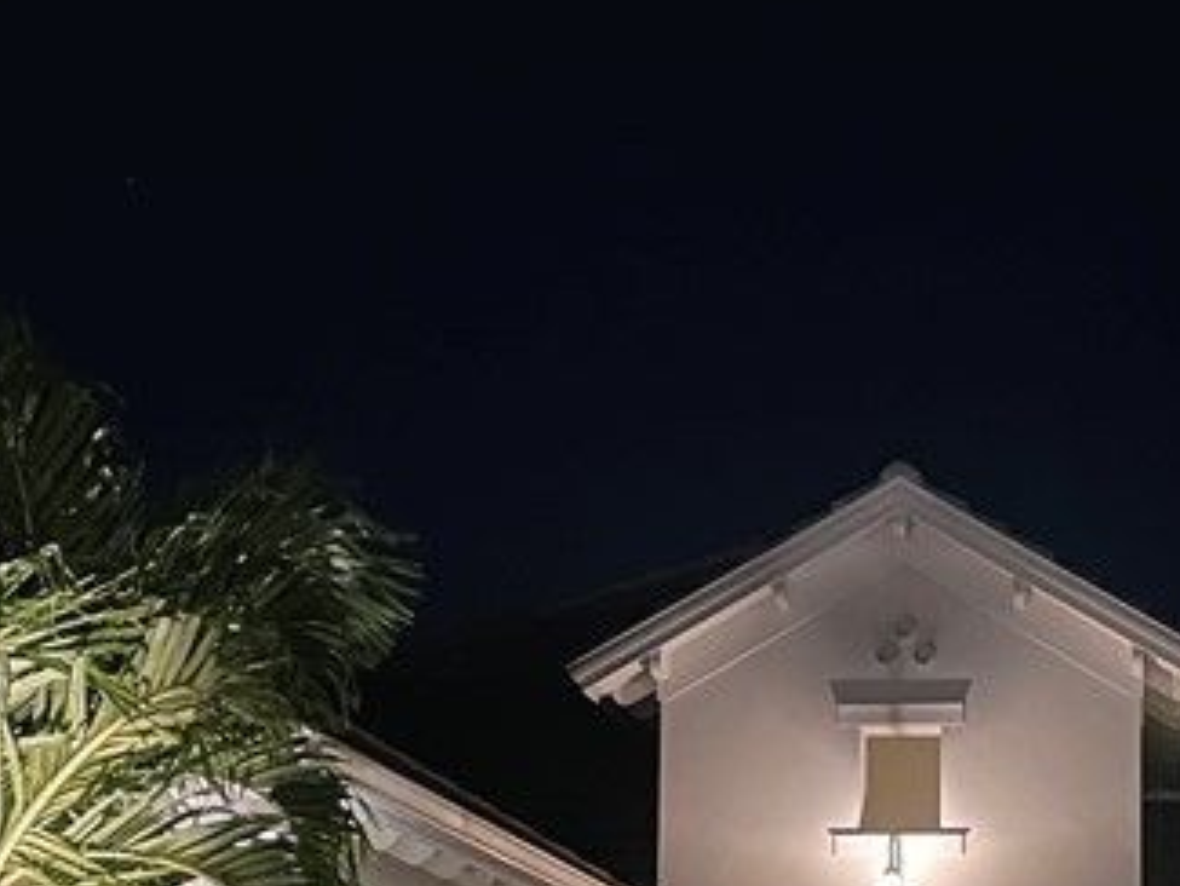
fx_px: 2796
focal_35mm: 82
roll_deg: +0.2
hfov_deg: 23.4
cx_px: 995
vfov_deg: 17.7
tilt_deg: +8.0
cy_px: 817
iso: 640
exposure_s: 1/9
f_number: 1.6
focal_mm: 4.2
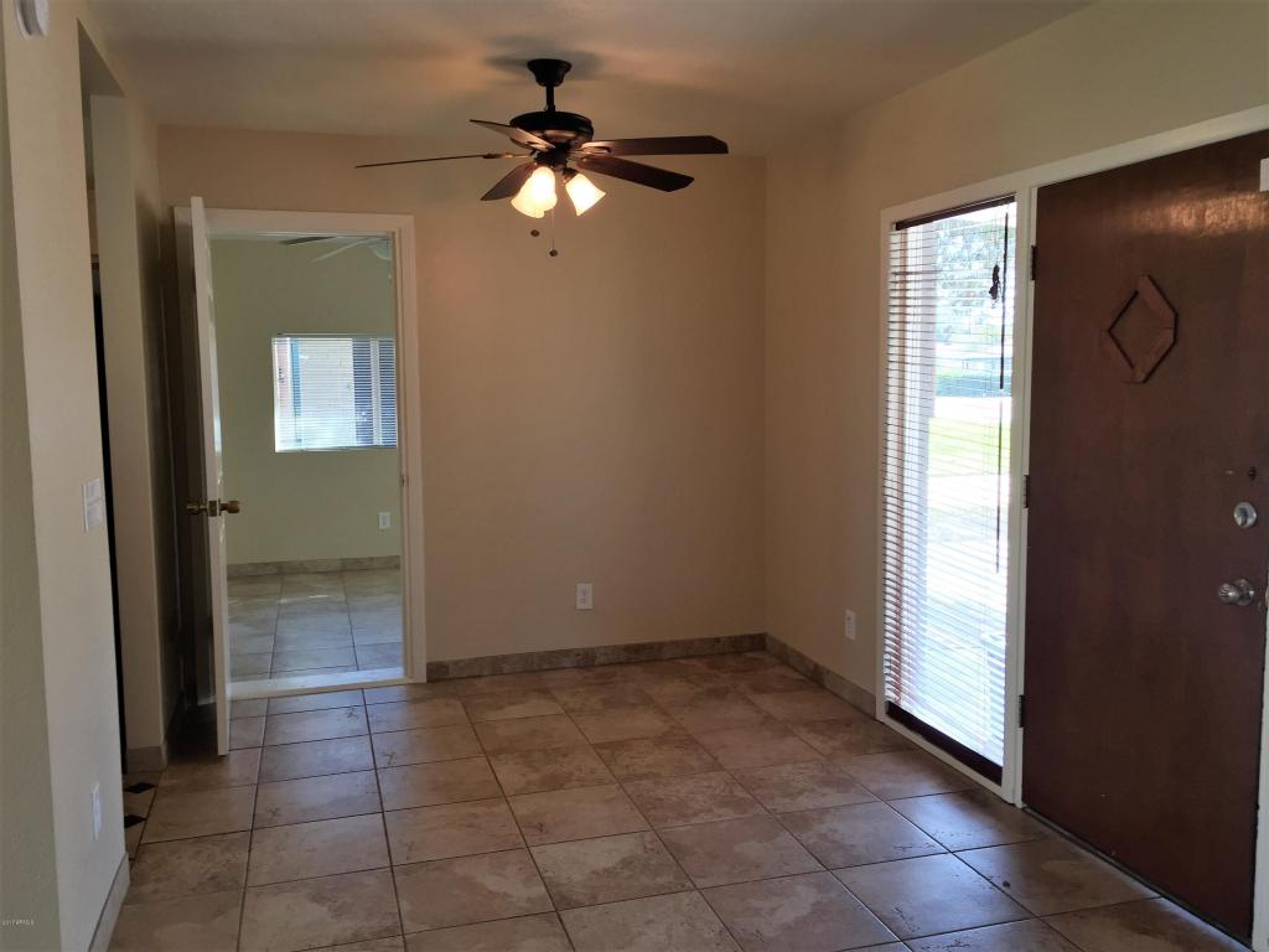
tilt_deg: -6.0
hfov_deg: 61.7
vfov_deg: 48.2
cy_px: 476
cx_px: 634
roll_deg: +0.5
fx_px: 1063
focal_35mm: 29
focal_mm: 4.15
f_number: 2.2
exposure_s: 1/60
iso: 40
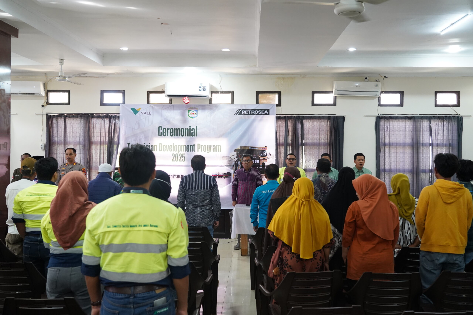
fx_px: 473
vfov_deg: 36.9
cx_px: 236
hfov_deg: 53.1
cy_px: 158
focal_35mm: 36
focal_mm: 36
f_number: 4.5
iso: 4000
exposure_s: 1/160
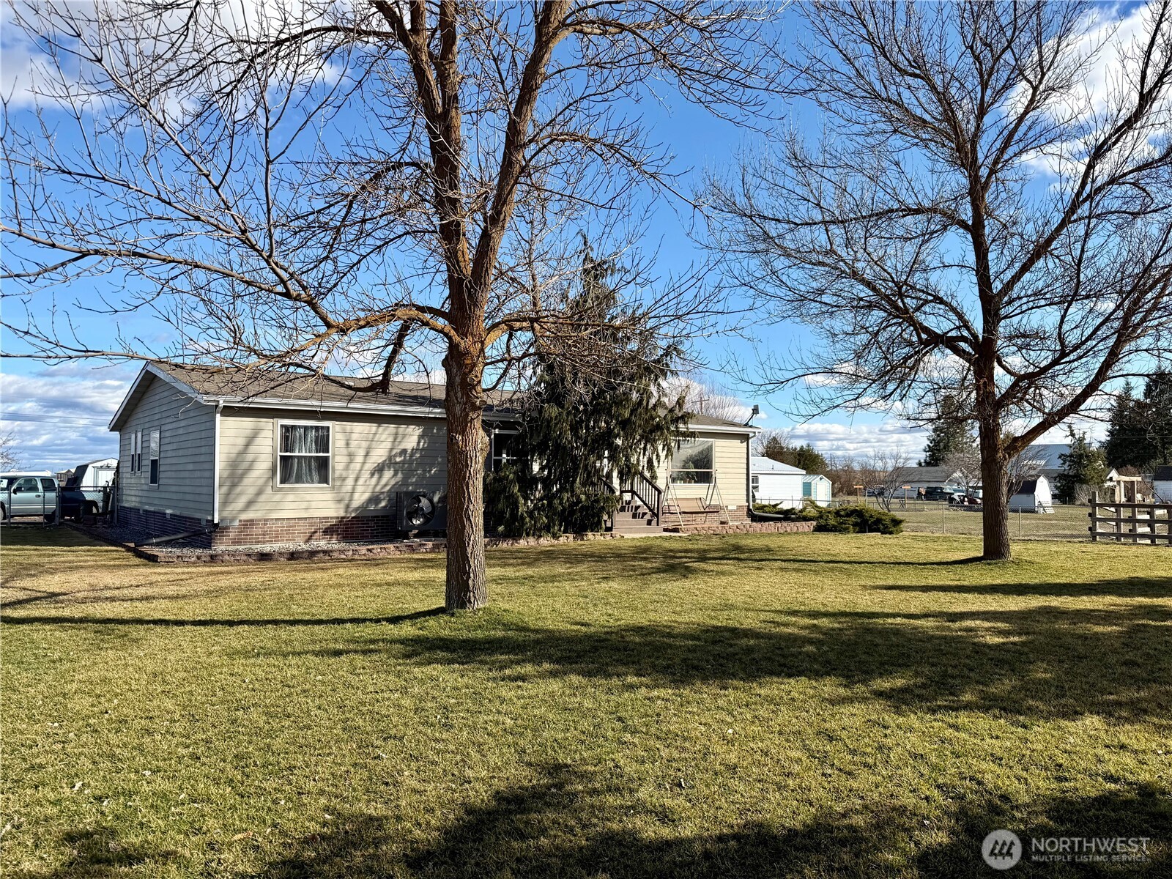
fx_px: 813
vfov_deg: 56.8
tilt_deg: +2.4
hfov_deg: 71.6
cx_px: 586
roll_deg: +0.0
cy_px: 440
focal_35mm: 24
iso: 80
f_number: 1.78
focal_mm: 6.76
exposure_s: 1/3584
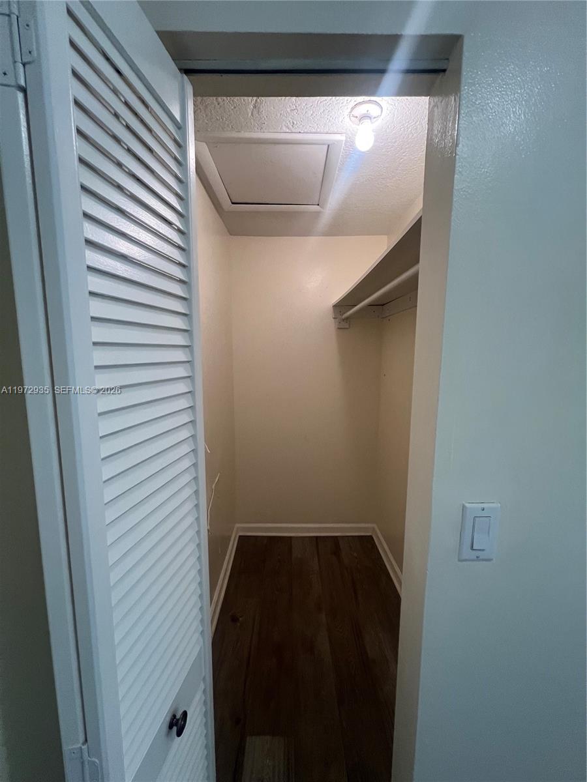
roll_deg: +0.4
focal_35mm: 13
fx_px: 294
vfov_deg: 106.2
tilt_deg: -6.7
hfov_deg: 89.9
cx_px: 294
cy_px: 391
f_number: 1.8
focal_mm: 1.57
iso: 250
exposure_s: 1/120
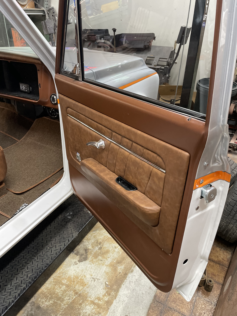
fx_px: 237
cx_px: 118
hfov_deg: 53.1
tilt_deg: -28.3
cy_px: 158
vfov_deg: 67.3
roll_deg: -0.4
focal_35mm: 26
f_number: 1.6
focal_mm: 4.2
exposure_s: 1/60
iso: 320
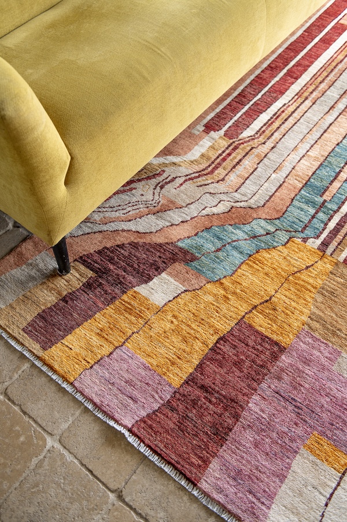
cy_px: 261
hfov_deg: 38.8
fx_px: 492
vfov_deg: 55.8
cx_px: 174
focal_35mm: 34
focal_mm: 34
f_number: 4
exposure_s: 1/125
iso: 400
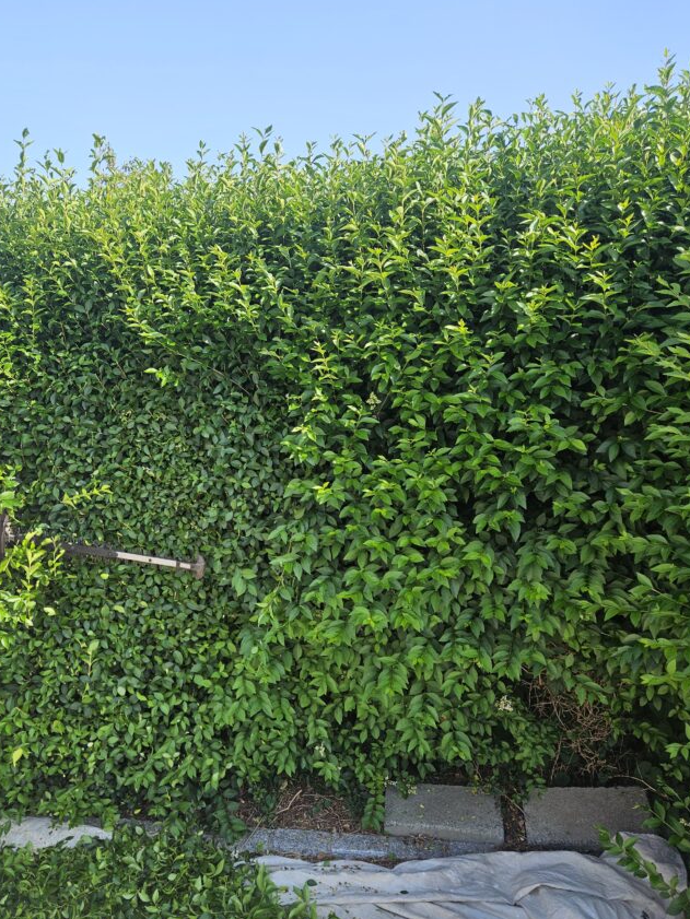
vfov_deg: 63.2
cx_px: 284
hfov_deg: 49.5
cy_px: 515
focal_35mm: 28
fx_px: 744
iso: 25
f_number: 1.8
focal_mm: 5.4
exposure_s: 1/512
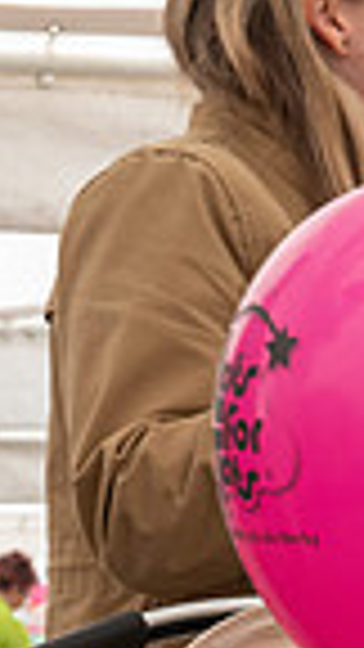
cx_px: 548
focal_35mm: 196
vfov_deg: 10.7
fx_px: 3363
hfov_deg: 6.1
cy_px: 886
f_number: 9
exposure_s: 1/200
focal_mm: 60
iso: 640
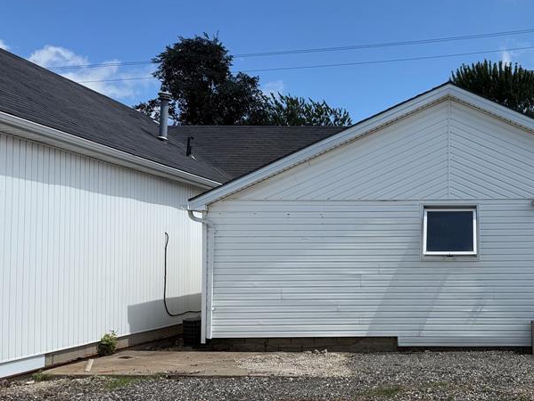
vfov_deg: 35.0
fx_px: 633
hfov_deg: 43.2
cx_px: 440
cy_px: 253
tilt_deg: +1.9
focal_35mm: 41
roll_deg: -0.6
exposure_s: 1/6173
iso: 80
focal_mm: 6.76
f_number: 1.78
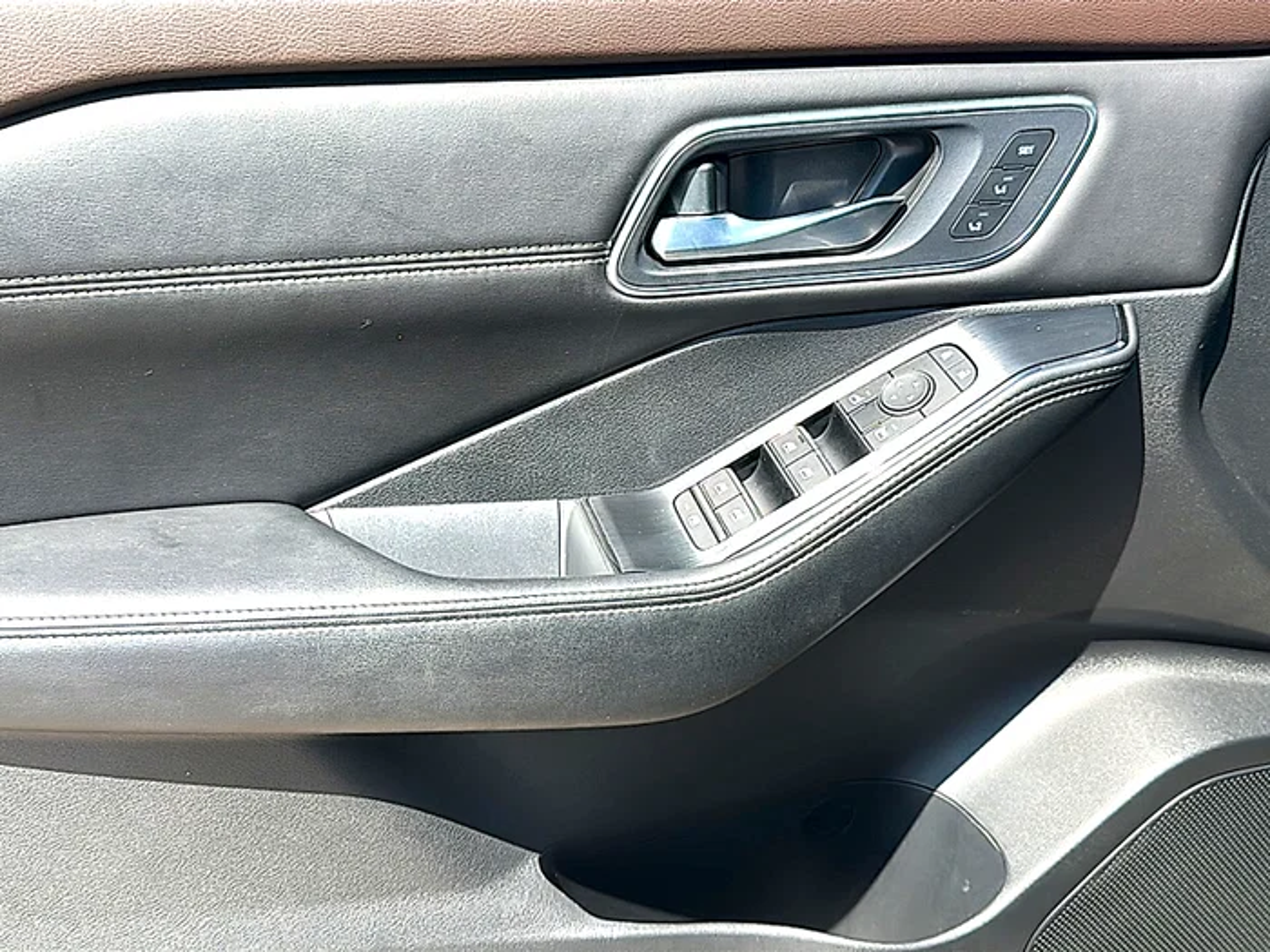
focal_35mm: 33
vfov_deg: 42.9
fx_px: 1211
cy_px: 476
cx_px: 635
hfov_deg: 55.4
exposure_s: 1/981
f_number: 1.78
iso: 80
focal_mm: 6.86
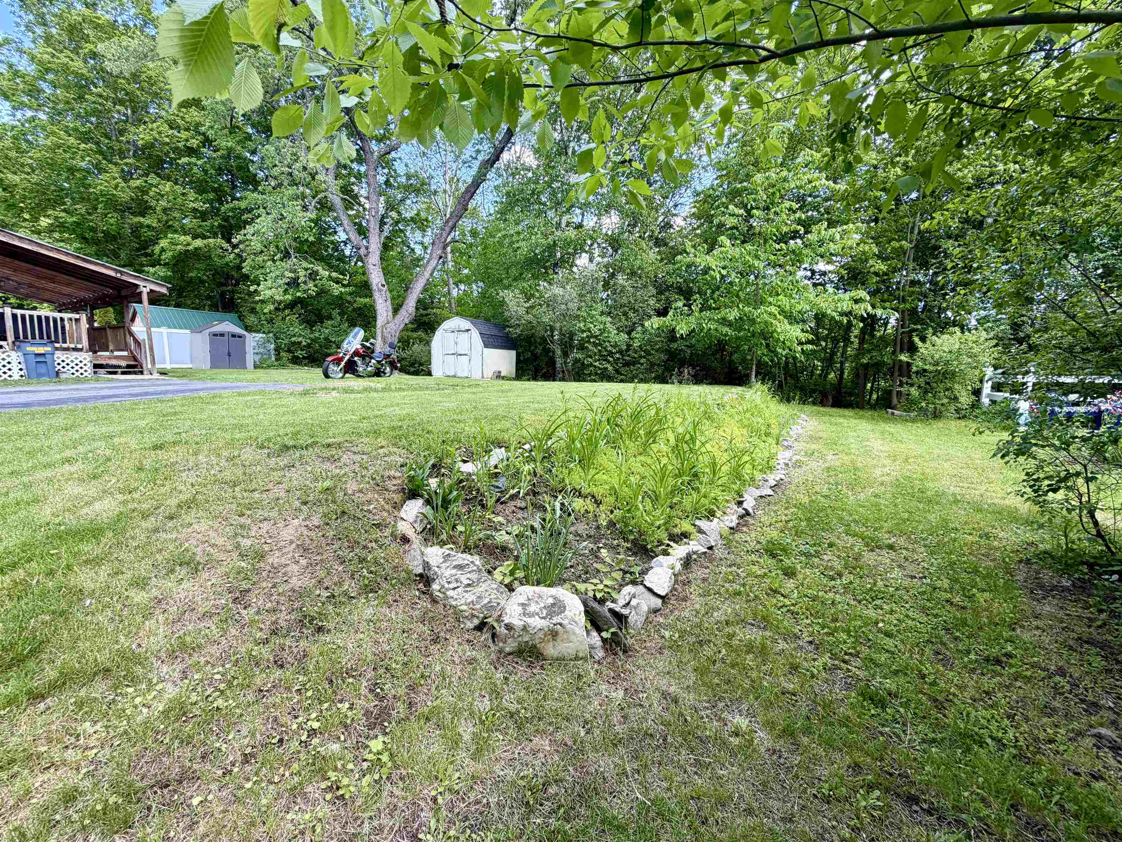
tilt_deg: -5.5
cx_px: 561
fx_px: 454
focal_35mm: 14
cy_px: 421
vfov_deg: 85.7
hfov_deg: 102.1
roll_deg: +0.7
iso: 40
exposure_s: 1/145
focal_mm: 2.22
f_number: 2.2
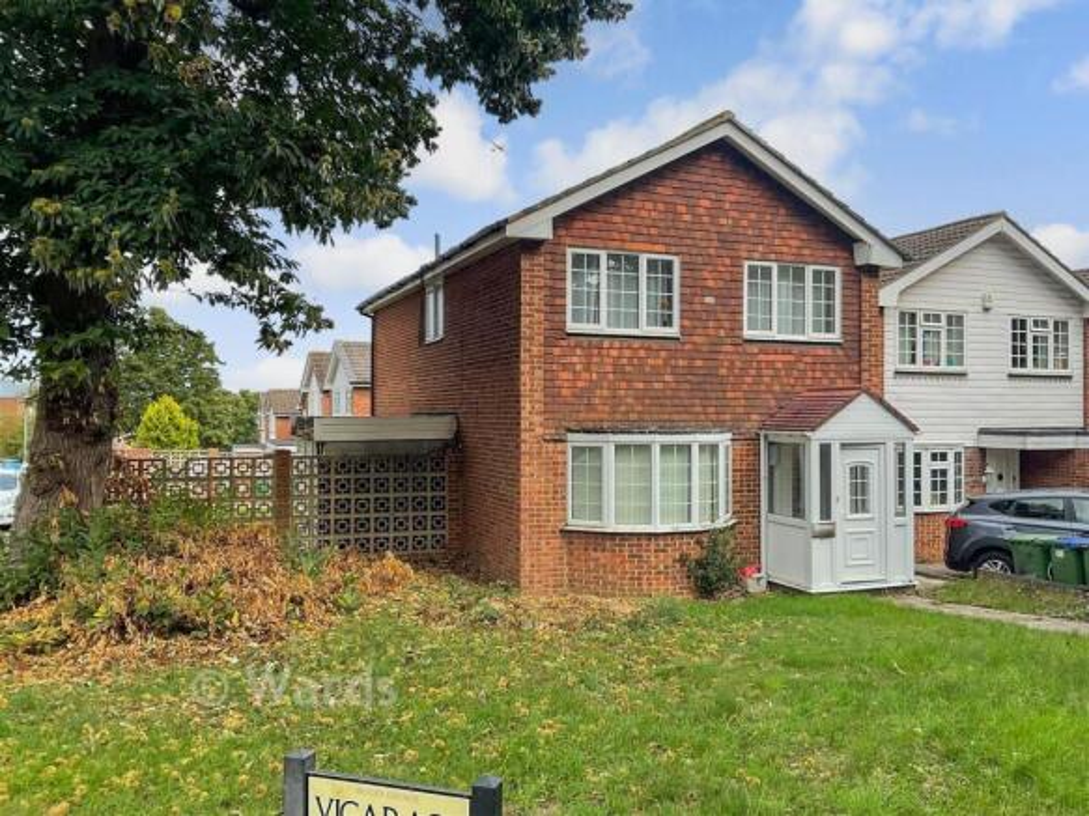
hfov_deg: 61.7
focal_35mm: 29
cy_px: 408
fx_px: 912
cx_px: 544
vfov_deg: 48.2
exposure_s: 1/1050
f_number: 1.8
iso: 16
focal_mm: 3
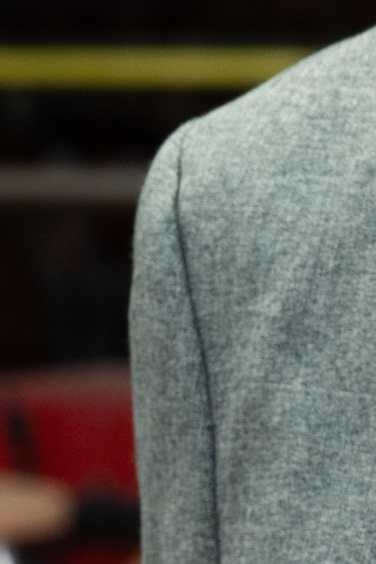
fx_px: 12950
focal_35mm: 826
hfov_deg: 1.6
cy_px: -350
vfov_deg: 2.5
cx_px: -1606
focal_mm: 85
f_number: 8
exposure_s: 1/125
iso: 250
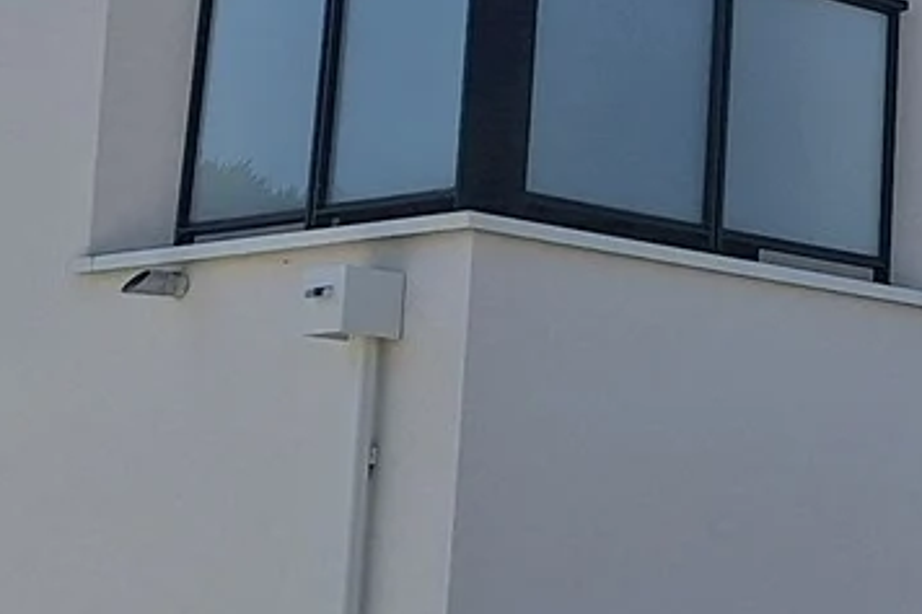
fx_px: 3302
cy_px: 308
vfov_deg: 10.6
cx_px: 1437
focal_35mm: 129
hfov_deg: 14.7
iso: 40
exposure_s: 1/4878
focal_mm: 5.54
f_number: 1.8
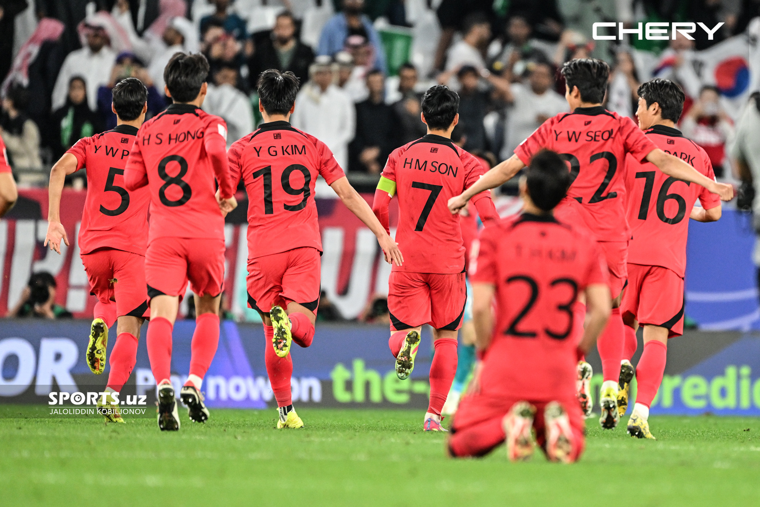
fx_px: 11820
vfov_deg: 2.5
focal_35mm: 560
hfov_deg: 3.7
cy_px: 254
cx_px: 380
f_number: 4
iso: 2500
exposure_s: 1/1000
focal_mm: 560
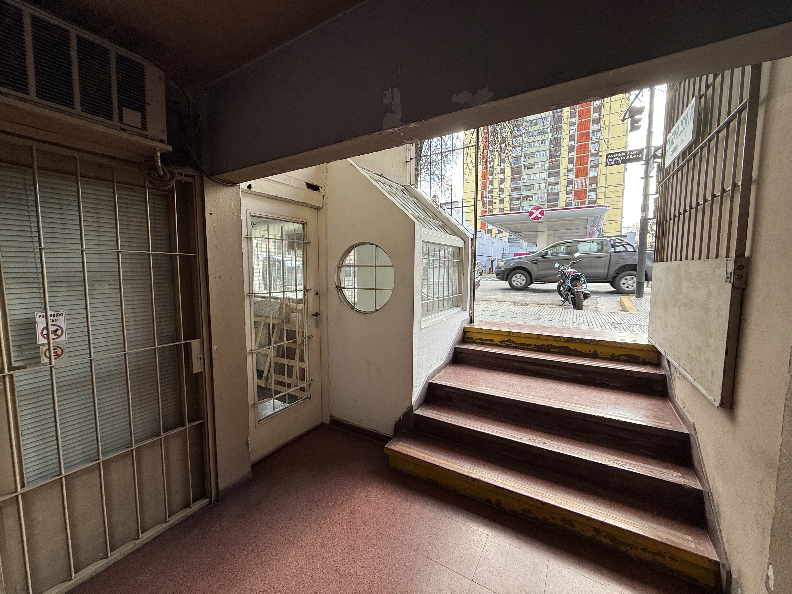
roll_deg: -0.5
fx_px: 320
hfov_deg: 102.1
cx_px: 396
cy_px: 297
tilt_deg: -4.5
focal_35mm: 14
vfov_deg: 85.7
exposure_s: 1/99
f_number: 2.2
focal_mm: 2.22
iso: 50
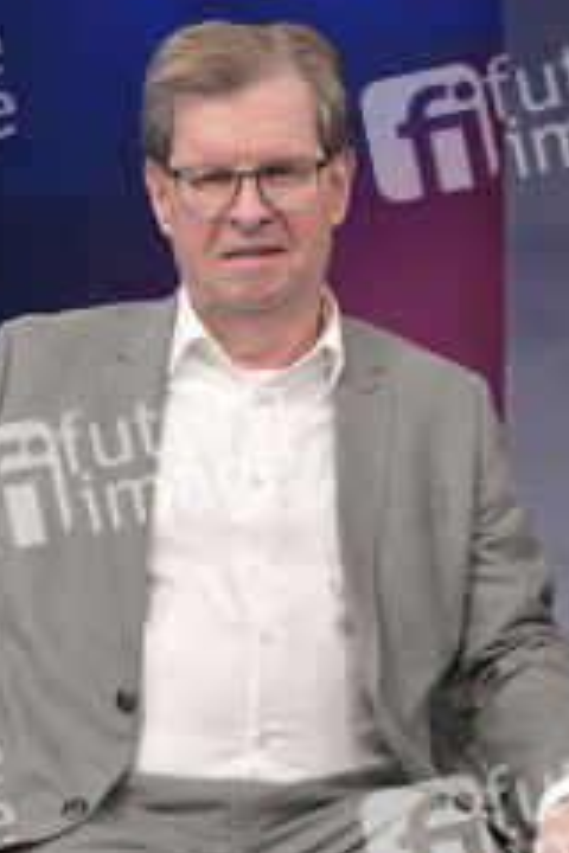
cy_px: 650
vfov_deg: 28.4
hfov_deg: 19.4
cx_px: 220
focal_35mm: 70
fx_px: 1659
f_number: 6.3
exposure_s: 1/250
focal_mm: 42
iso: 2500
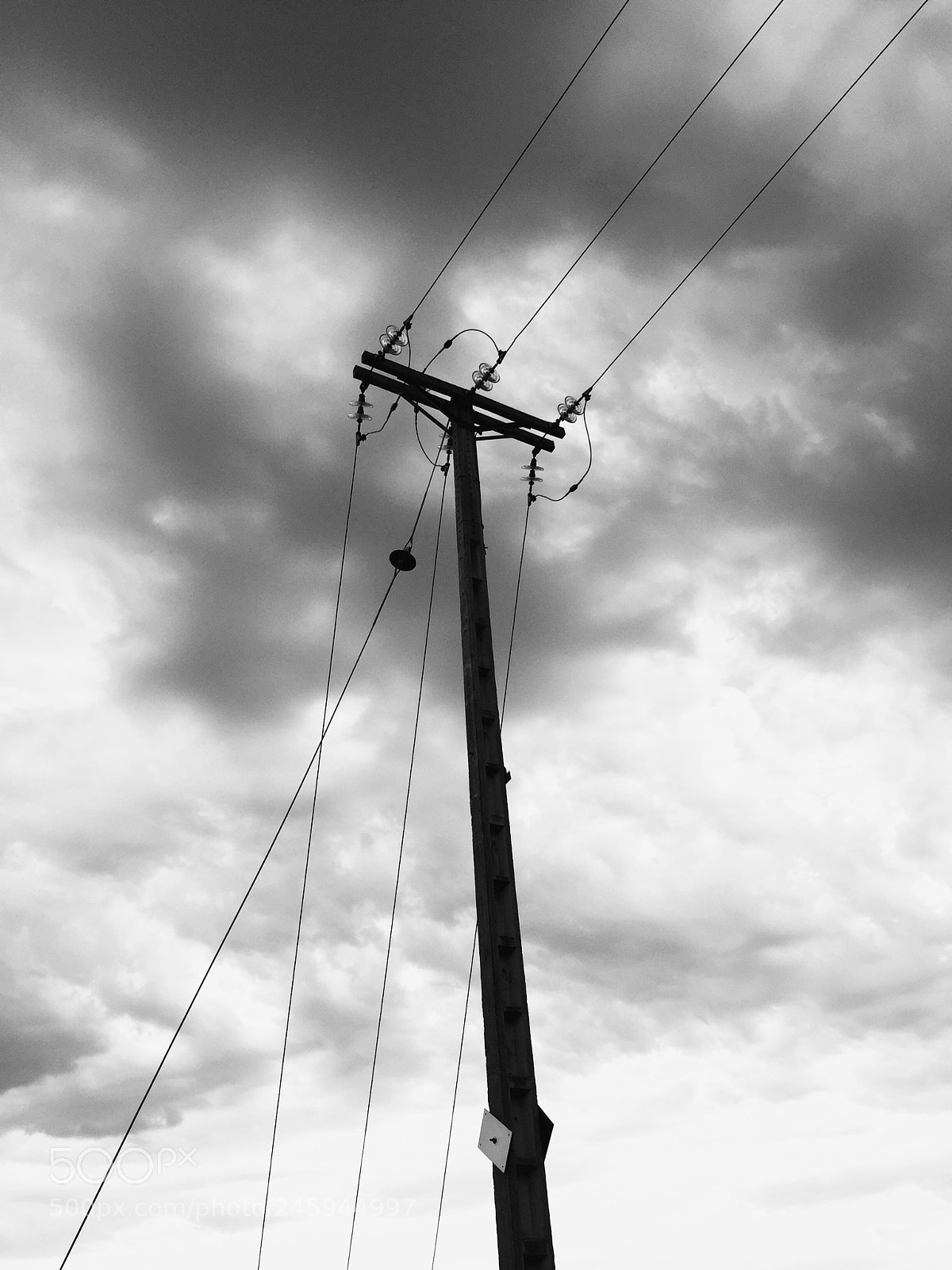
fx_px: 1063
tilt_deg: +35.5
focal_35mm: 29
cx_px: 476
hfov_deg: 48.2
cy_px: 635
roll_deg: +5.4
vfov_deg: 61.7
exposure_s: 1/265
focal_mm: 4.15
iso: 32
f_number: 2.2
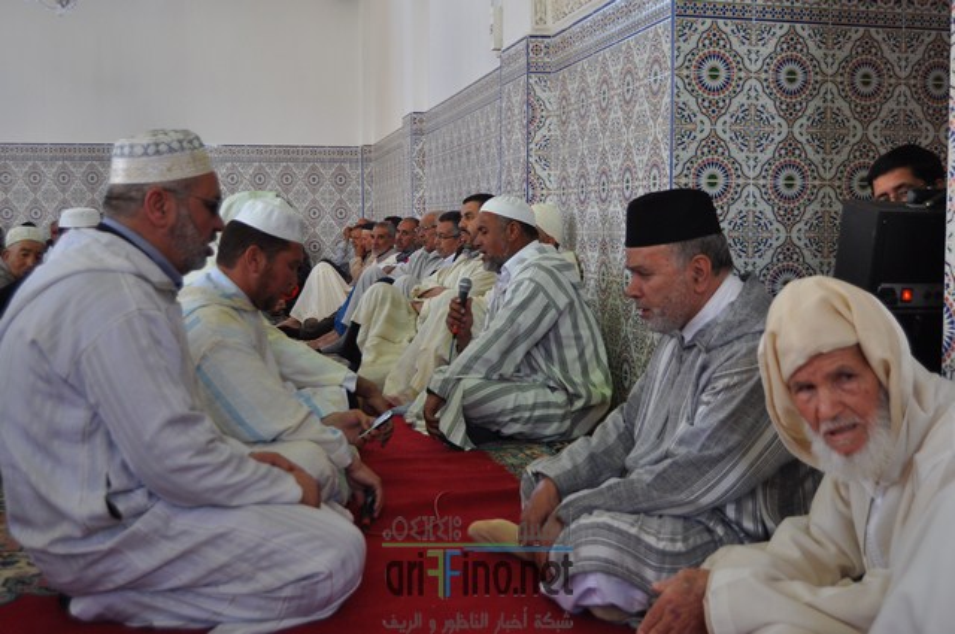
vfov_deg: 31.8
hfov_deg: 46.5
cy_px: 317
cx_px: 478
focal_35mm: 42
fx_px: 1113
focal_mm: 28
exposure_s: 1/60
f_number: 4
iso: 500
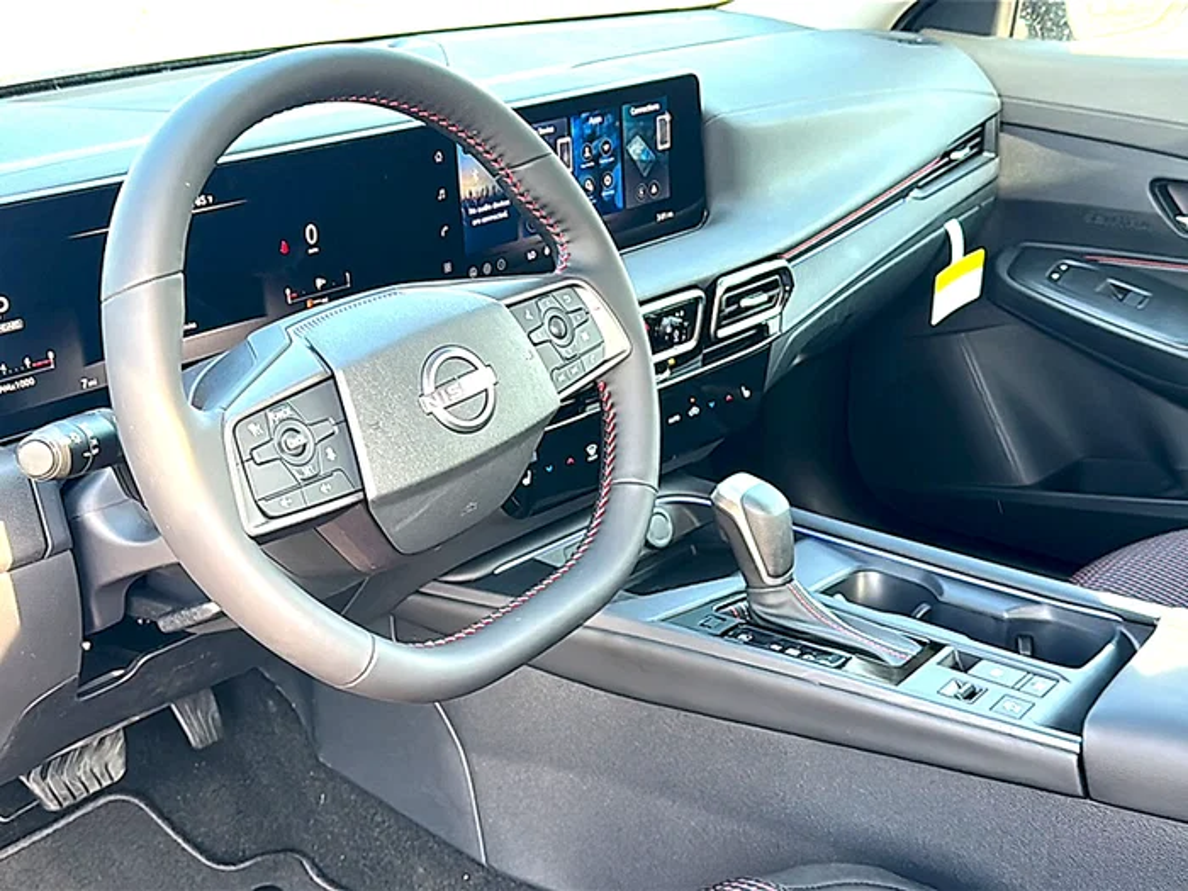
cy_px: 446
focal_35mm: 38
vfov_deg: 37.7
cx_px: 594
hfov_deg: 49.0
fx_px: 1304
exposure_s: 1/176
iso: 100
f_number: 1.78
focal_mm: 6.86
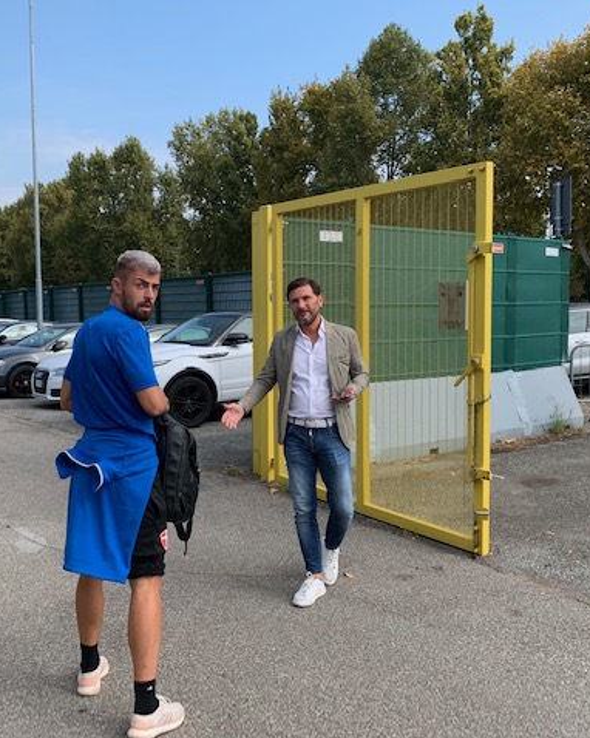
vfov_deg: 52.9
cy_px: 369
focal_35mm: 34
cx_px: 264
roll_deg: +0.6
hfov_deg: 43.3
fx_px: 743
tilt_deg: -1.1
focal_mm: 4.25
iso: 25
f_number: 1.8
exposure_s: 1/1205
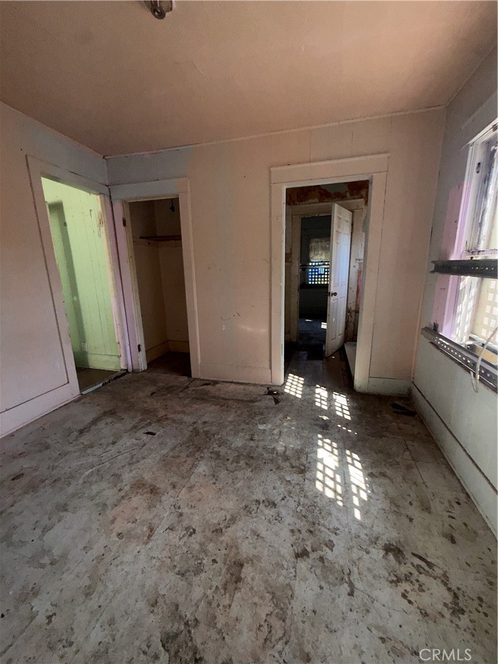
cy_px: 332
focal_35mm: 14
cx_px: 249
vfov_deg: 102.1
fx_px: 269
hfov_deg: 85.7
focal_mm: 2.22
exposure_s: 1/60
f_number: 2.2
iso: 80
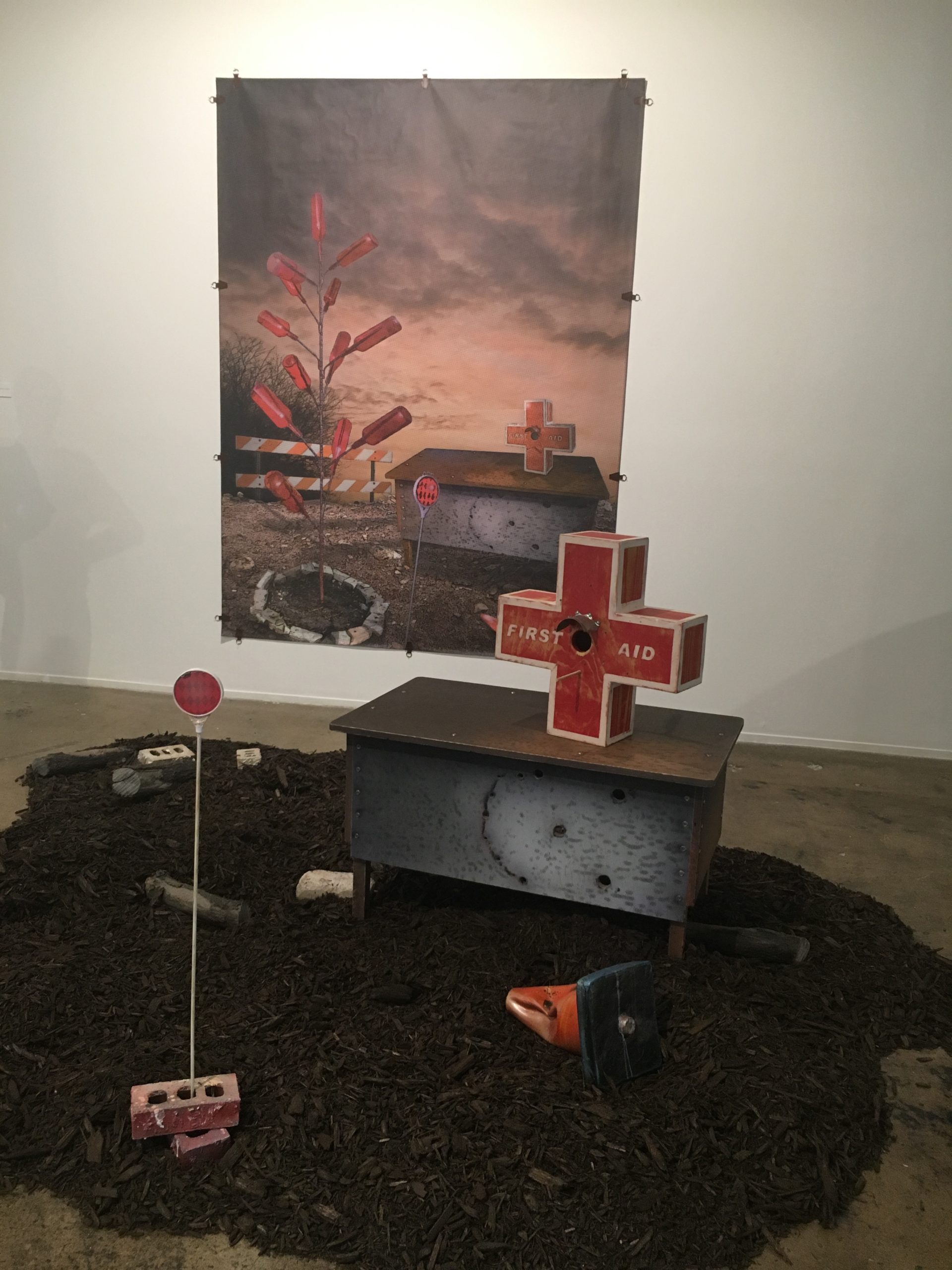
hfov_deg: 48.2
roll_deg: -1.8
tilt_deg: -11.8
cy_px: 635
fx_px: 1063
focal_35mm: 29
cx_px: 476
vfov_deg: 61.7
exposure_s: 1/30
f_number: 2.2
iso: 125
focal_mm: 4.15
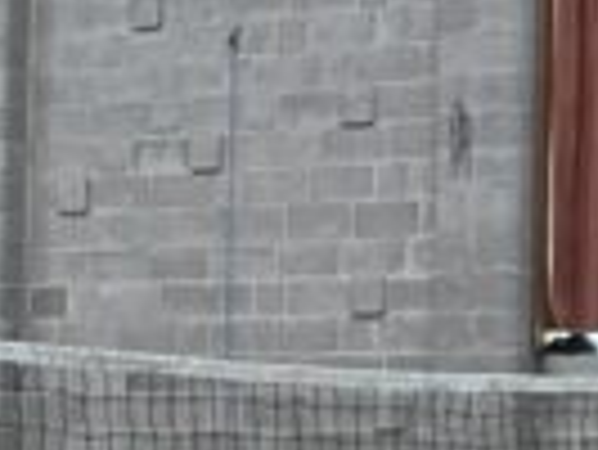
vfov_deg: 7.4
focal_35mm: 200
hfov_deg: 9.5
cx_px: -382
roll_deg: +0.6
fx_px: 3458
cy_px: 346
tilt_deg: +2.6
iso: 100
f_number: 1.5
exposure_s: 1/60
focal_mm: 5.7
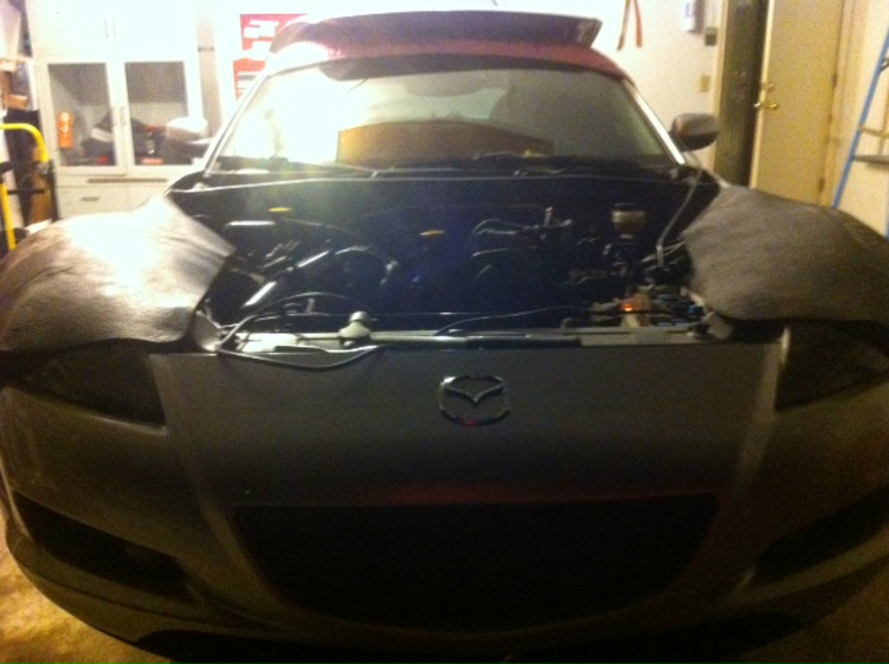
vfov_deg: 40.6
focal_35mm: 35
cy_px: 332
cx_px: 444
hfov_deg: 52.7
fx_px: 898
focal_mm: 3.85
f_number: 2.8
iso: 1000
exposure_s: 1/15
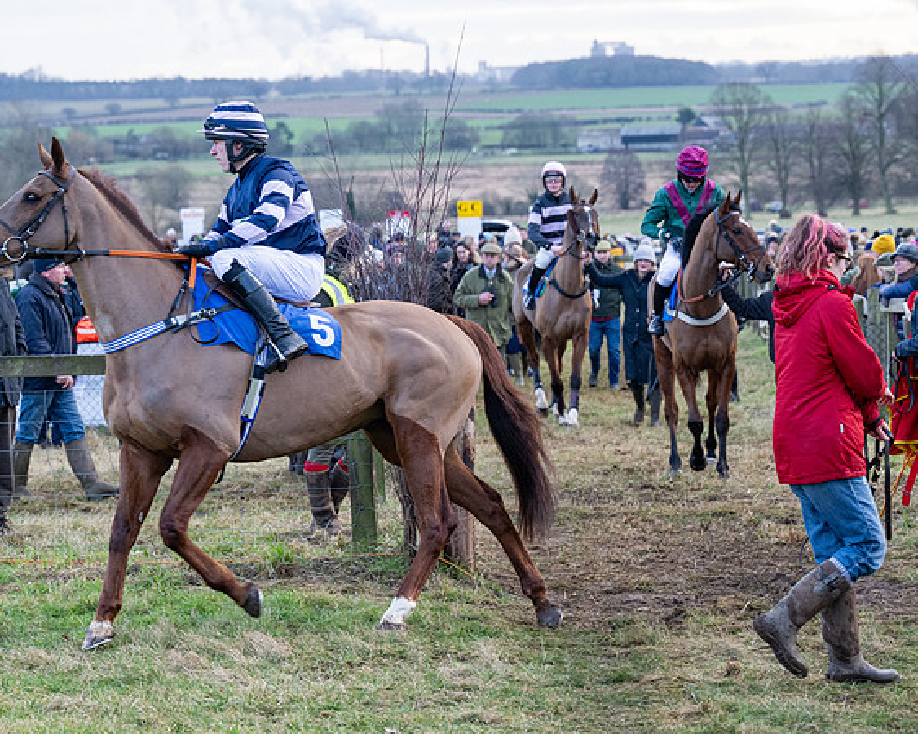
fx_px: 3672
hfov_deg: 14.2
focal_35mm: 135
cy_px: 367
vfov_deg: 11.4
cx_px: 392
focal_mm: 80
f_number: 4
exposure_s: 1/400
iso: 1000
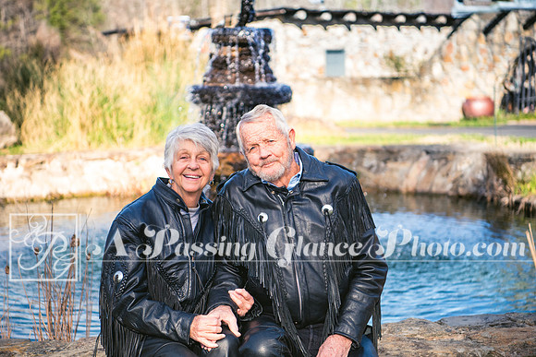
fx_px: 1042
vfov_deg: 19.5
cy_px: 178
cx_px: 268
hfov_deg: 28.8
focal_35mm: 70
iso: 800
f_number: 3.2
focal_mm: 70
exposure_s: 1/2500
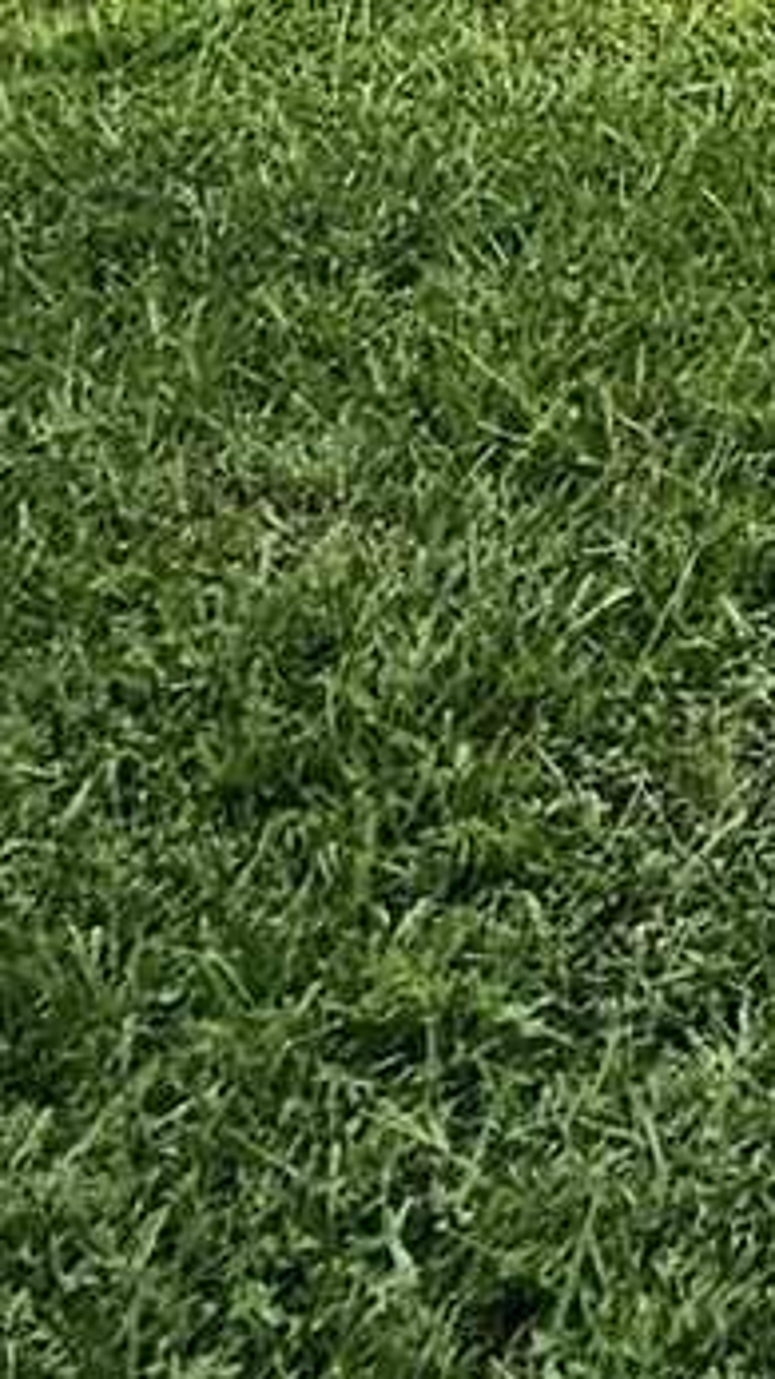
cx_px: 2830
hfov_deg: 8.6
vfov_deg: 18.7
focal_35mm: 94
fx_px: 3437
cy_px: -954
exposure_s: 1/1111
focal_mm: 2.2
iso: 50
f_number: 2.2
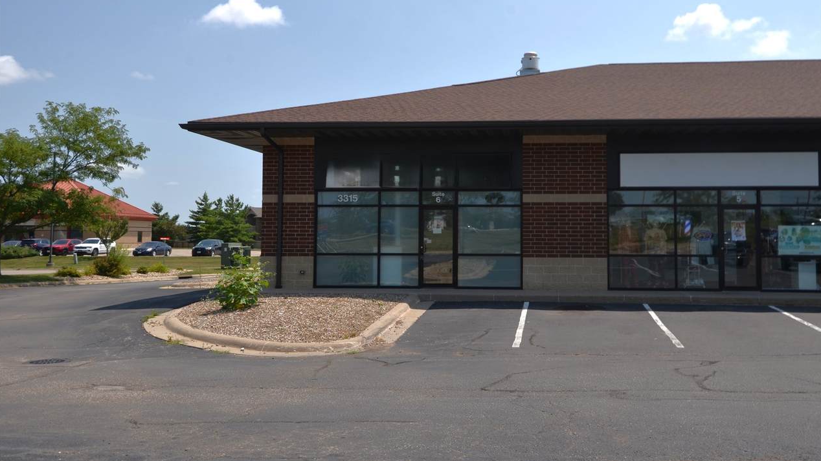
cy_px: 228
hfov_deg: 52.8
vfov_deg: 31.2
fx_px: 827
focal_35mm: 38
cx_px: 410
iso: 100
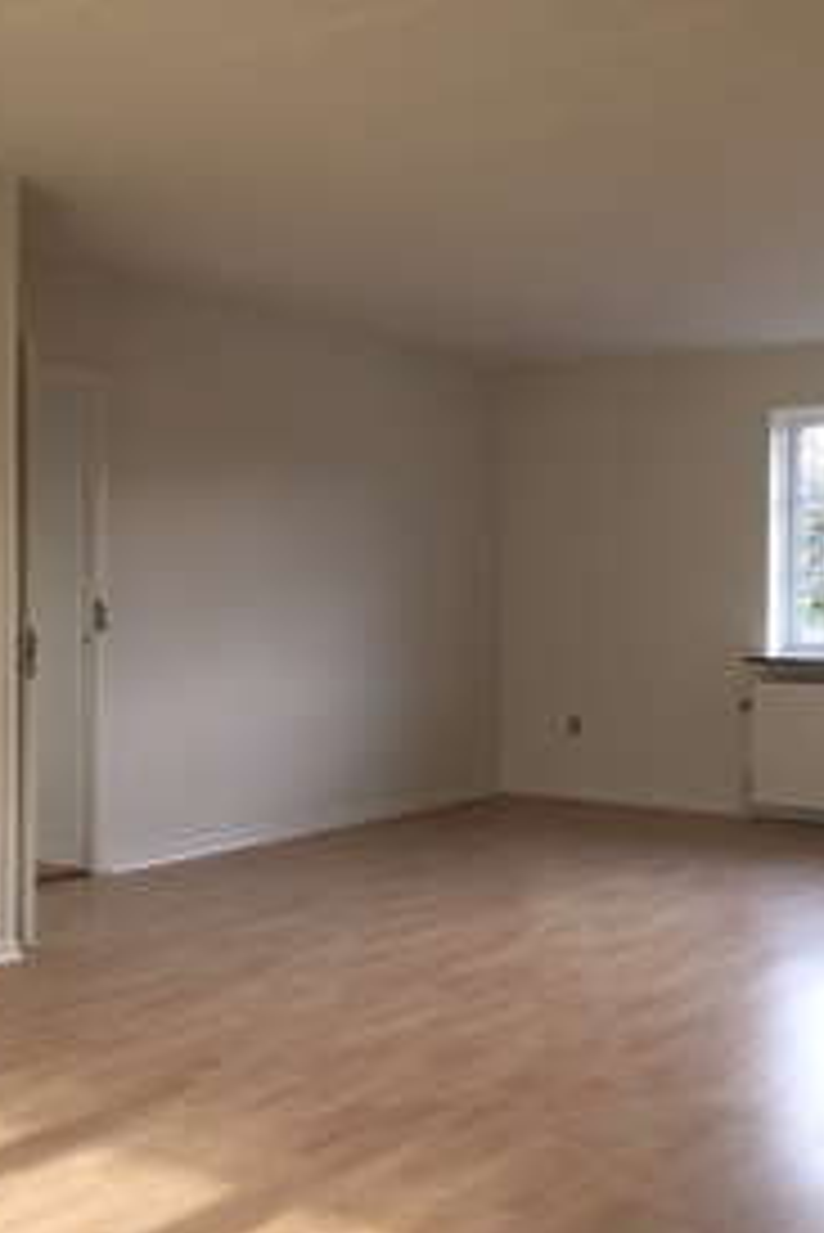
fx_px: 1406
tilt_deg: -1.9
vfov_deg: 47.4
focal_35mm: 41
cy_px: 626
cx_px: 556
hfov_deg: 32.4
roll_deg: -1.8
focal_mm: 4.15
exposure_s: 1/50
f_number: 2.2
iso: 40
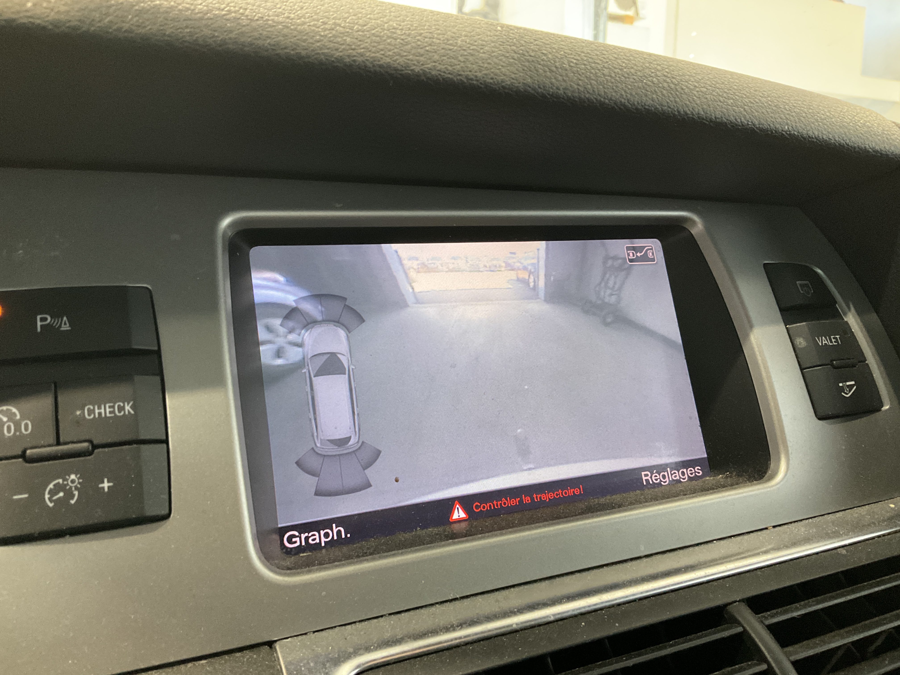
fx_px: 754
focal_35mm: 29
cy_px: 338
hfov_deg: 61.7
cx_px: 450
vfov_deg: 48.2
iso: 250
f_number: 1.8
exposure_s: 1/43
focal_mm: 3
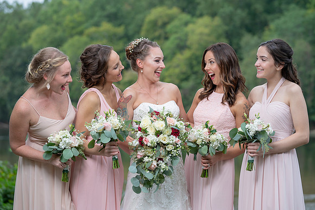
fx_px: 912
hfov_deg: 19.6
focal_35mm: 104
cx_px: 164
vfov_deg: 13.1
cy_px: 101
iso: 100
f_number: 4
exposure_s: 1/250
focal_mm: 100
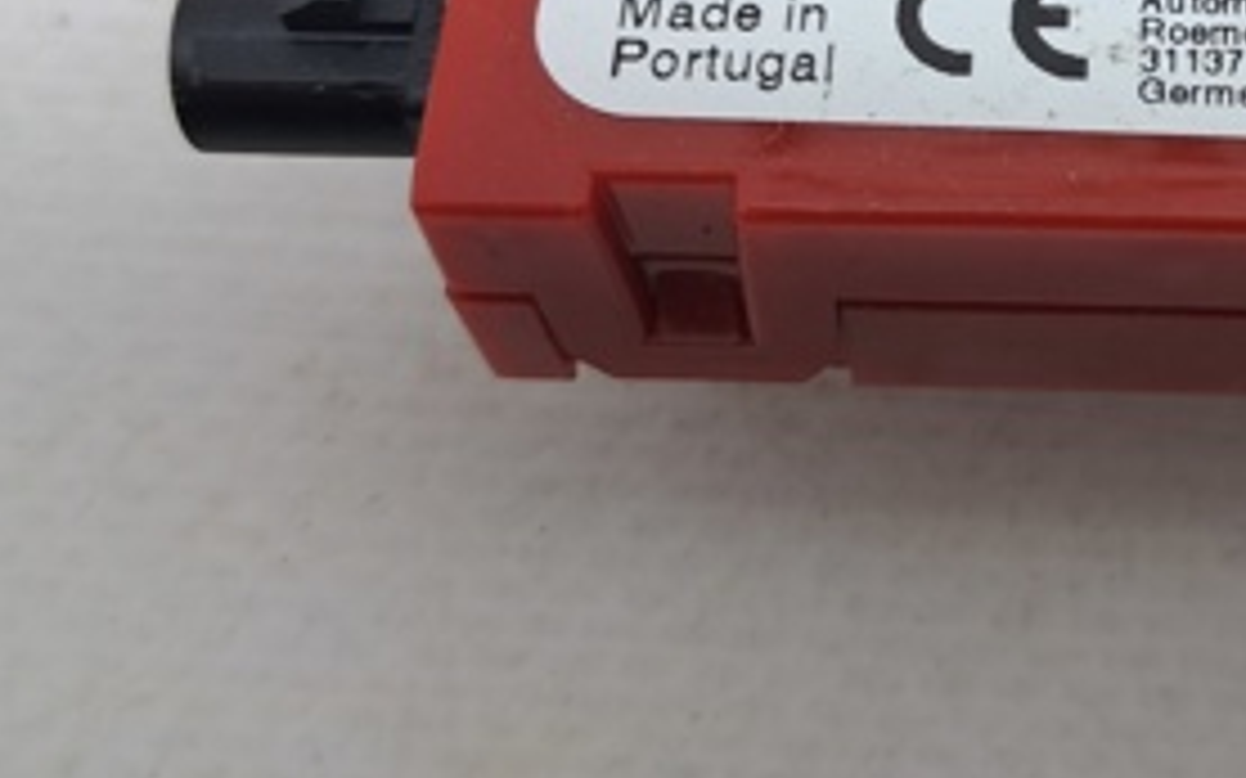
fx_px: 2241
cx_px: 1116
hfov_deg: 29.8
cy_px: -52
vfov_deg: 19.0
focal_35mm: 66
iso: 50
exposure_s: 1/50
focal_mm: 4
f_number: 1.8
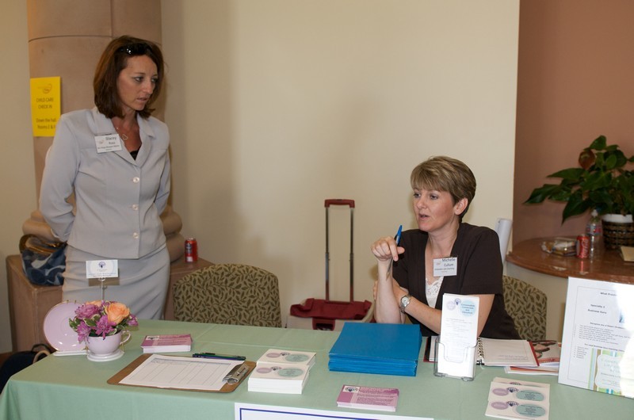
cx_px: 317
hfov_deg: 53.2
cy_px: 210
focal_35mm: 36
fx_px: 633
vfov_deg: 36.7
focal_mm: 24
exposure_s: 1/100
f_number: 3.2
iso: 400
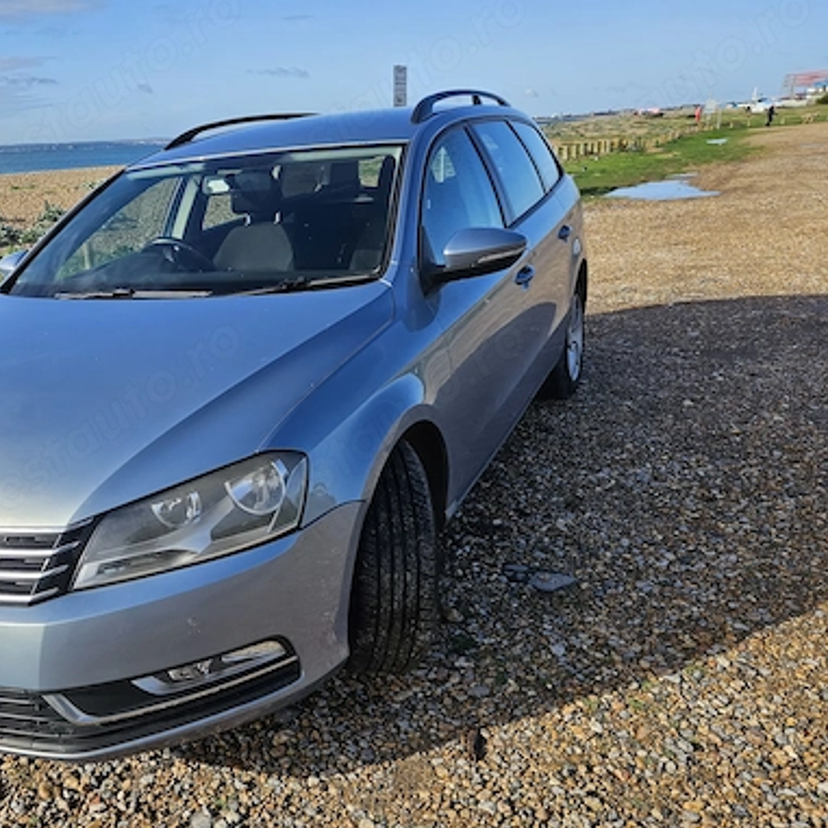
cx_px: 269
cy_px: 454
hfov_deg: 50.1
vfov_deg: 51.0
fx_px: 866
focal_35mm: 32
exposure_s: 1/2000
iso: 40
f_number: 1.8
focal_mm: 5.4
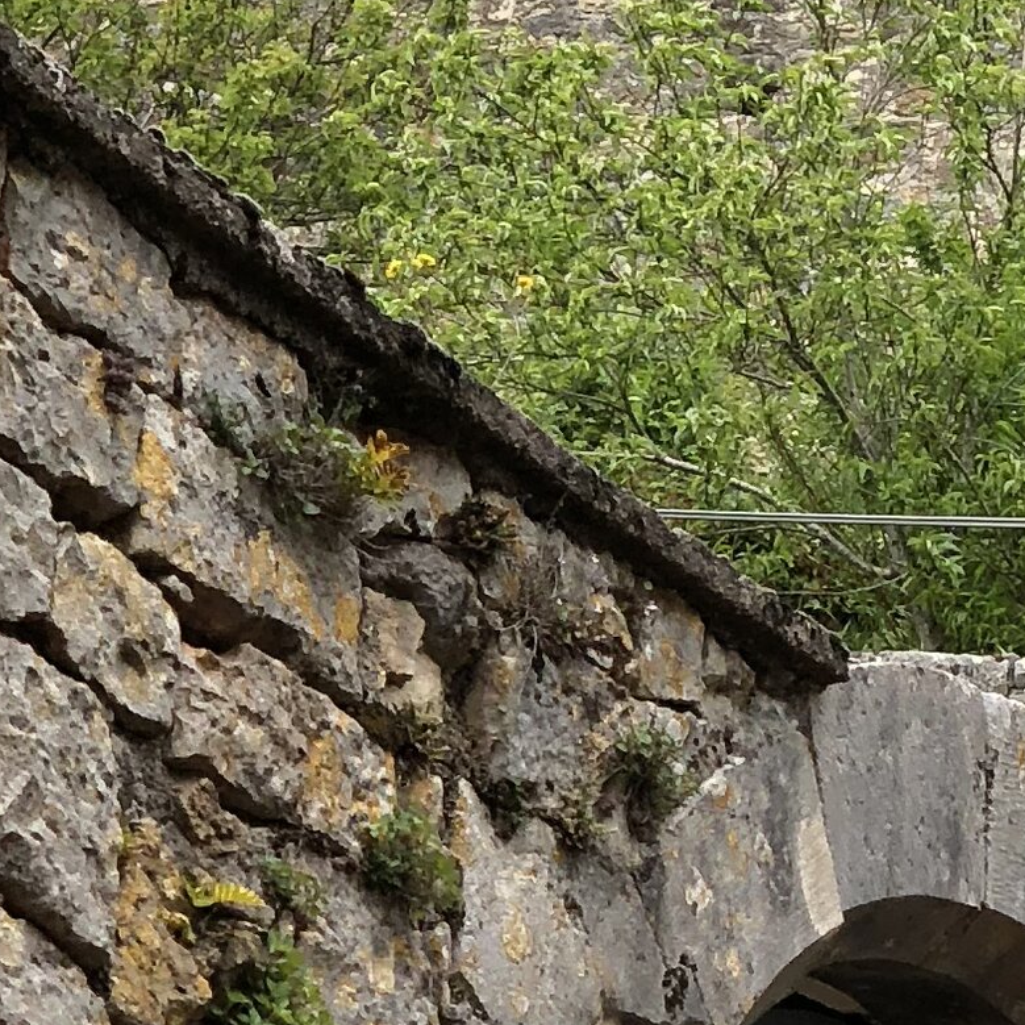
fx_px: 7906
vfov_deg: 7.4
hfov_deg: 7.3
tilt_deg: +20.5
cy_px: 608
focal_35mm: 236
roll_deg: -0.5
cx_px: 1393
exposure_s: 1/366
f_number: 2.4
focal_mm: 6
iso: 16
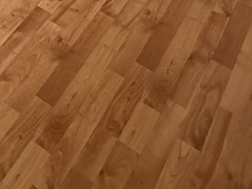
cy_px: -204
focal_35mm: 72
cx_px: -73
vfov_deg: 15.6
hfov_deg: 23.9
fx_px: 524
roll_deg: +1.6
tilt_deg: -21.3
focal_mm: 2.22
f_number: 2.2
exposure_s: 1/60
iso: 800
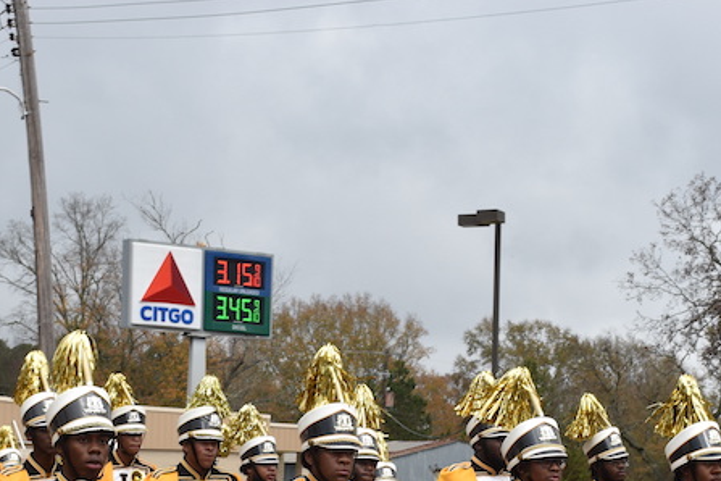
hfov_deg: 19.6
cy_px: 508
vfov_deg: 12.9
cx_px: 392
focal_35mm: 104
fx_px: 2085
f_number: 8
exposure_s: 1/250
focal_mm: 31
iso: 140
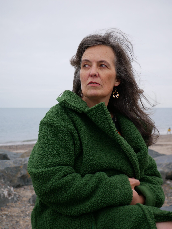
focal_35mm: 44
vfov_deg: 42.9
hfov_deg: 32.9
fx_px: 291
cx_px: 86
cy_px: 114
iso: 200
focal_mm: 22
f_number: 4.2
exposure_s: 1/80
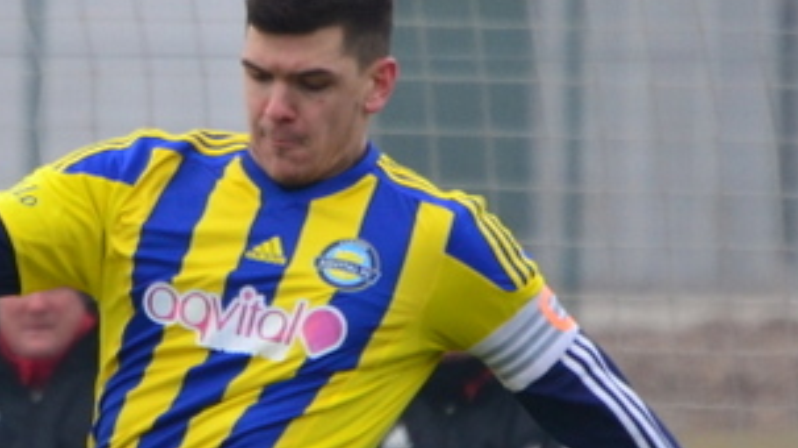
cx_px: -68
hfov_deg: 1.2
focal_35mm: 1865
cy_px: 568
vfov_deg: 0.7
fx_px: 39439
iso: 800
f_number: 5.6
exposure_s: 1/800
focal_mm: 300
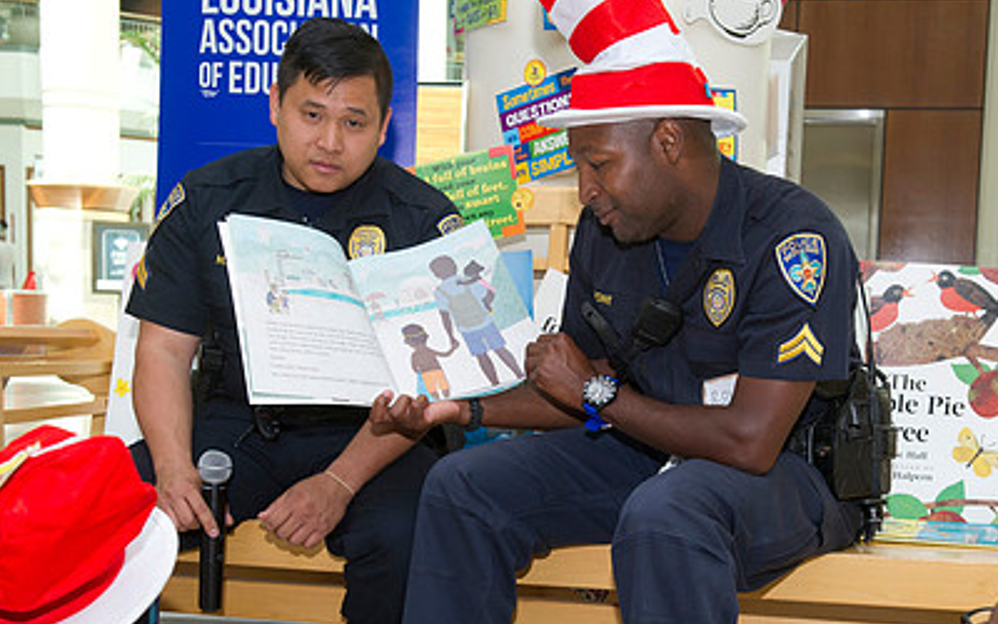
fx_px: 1768
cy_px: 452
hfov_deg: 31.4
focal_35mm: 65
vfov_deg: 19.9
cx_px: 594
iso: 1250
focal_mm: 44
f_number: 6.3
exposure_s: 1/250
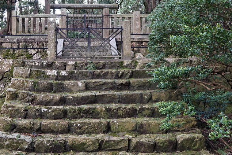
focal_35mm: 51
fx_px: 327
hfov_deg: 38.3
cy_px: 50
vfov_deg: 26.4
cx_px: 66
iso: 500
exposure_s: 1/160
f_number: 4
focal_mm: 21
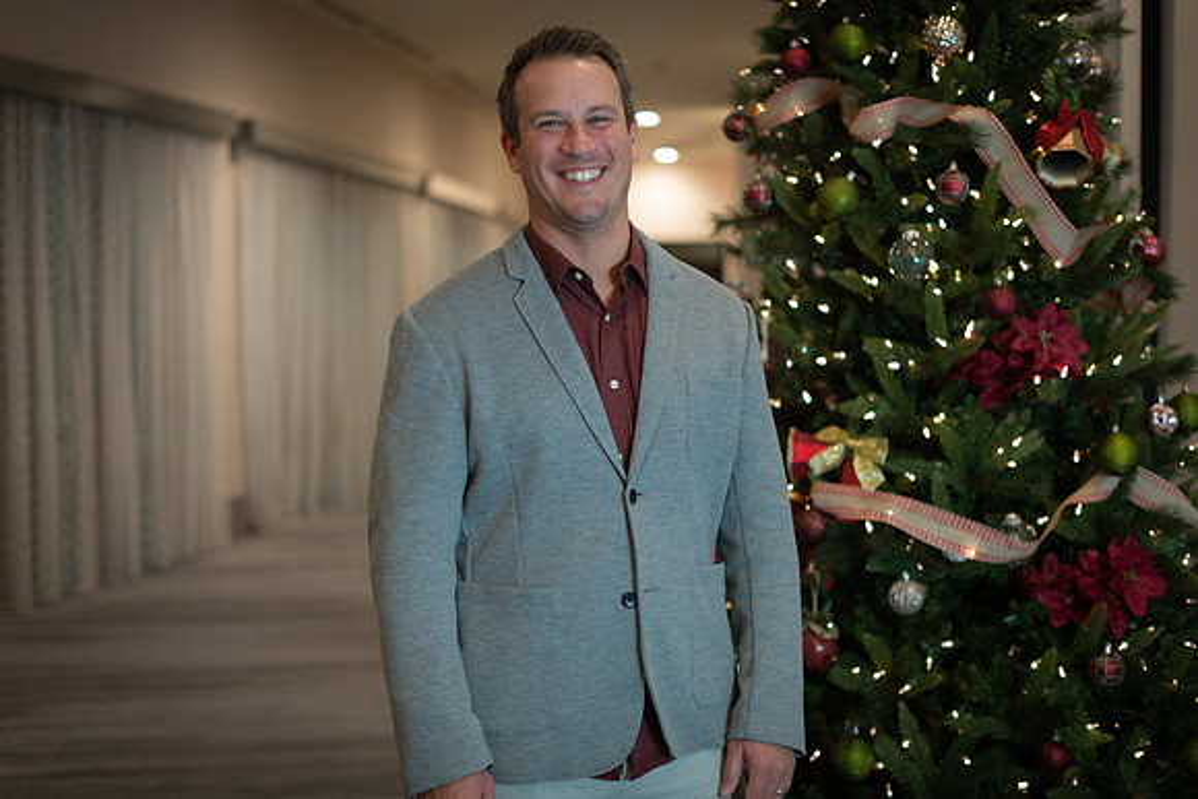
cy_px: 393
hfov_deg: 37.2
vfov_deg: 25.3
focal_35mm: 53
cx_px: 634
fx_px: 1777
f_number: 1.8
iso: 1250
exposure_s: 1/320
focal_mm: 50
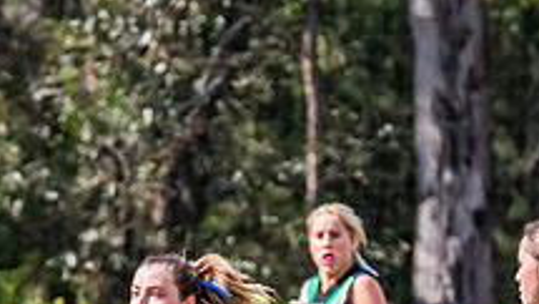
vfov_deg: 0.8
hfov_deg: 1.4
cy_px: 539
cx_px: 213
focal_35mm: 1502
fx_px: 21469
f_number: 11
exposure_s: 1/1250
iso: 800
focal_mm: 360
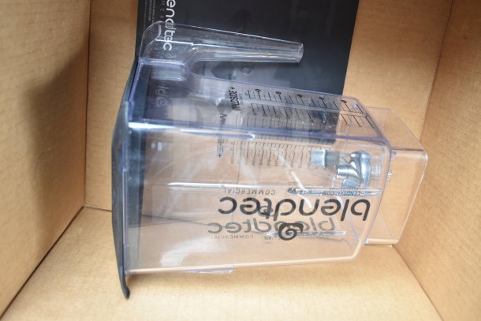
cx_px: 240
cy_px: 160
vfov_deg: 36.9
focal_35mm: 36
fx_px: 481
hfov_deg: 53.1
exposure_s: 1/40
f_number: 3.8
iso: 280
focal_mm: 24
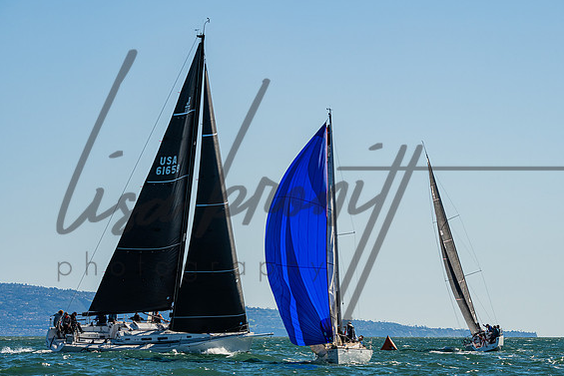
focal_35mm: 187
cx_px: 293
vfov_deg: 7.3
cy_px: 216
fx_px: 2930
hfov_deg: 11.0
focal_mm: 160
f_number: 8
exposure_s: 1/2000
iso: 400
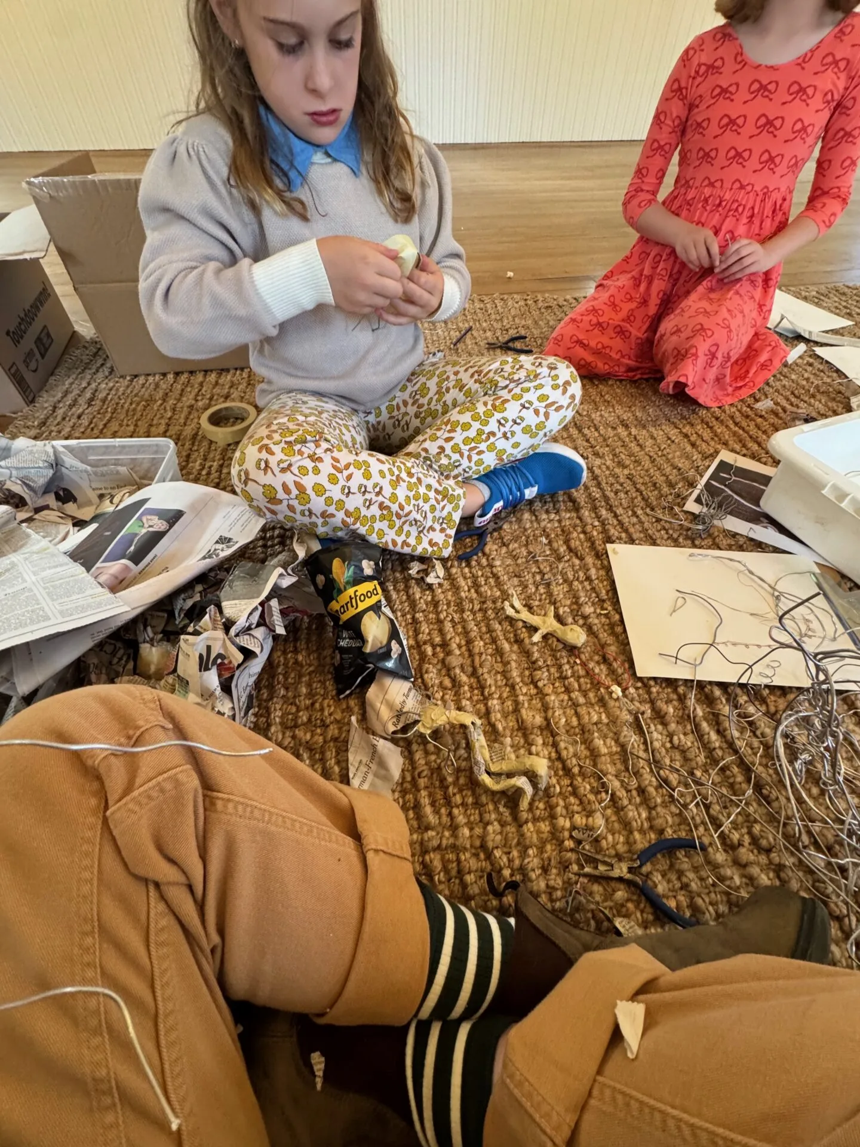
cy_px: 574
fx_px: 464
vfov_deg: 102.1
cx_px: 430
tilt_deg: -47.9
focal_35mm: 14
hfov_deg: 85.7
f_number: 2.2
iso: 320
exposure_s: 1/60
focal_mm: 2.22
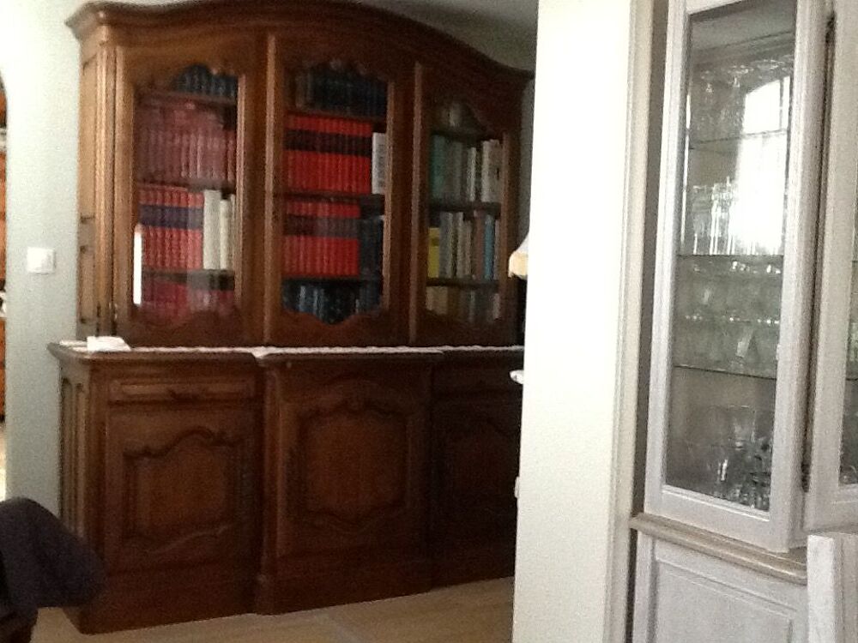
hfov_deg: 42.9
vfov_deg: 32.9
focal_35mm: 44
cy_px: 322
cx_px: 429
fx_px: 1091
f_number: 2.4
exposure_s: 1/30
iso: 320
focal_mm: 2.03
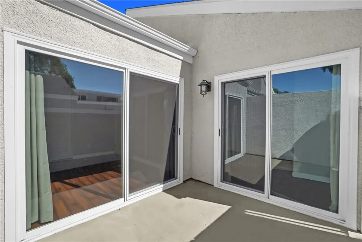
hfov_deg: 100.4
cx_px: 181
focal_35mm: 15
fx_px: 151
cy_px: 121
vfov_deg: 77.4
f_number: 10
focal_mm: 10
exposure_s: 1/1250
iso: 1000
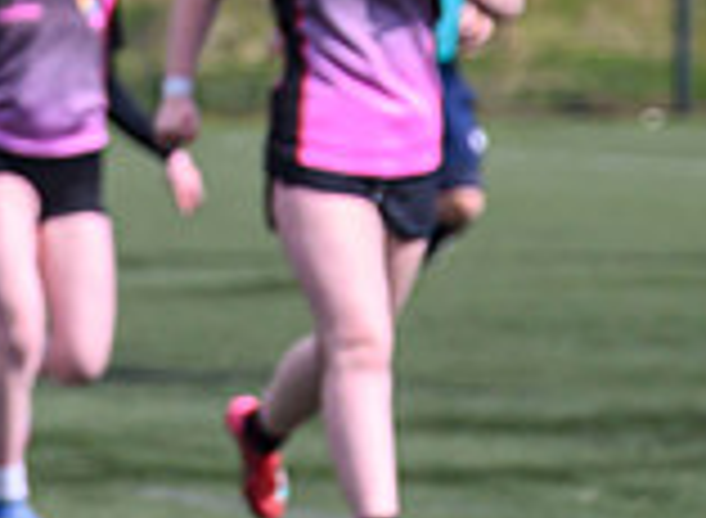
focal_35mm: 556
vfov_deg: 2.6
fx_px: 11245
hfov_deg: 3.6
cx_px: -423
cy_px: 769
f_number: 4
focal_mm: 110
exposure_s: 1/4000
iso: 500
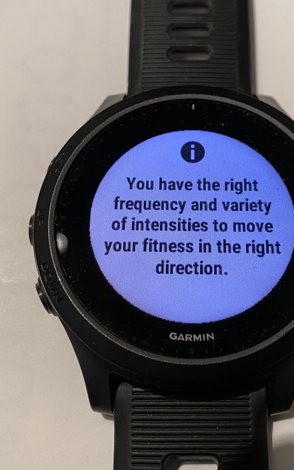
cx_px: 174
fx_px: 500
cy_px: 228
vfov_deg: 50.4
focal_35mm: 39
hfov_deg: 32.7
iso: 200
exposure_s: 1/50
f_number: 1.8
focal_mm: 4.25
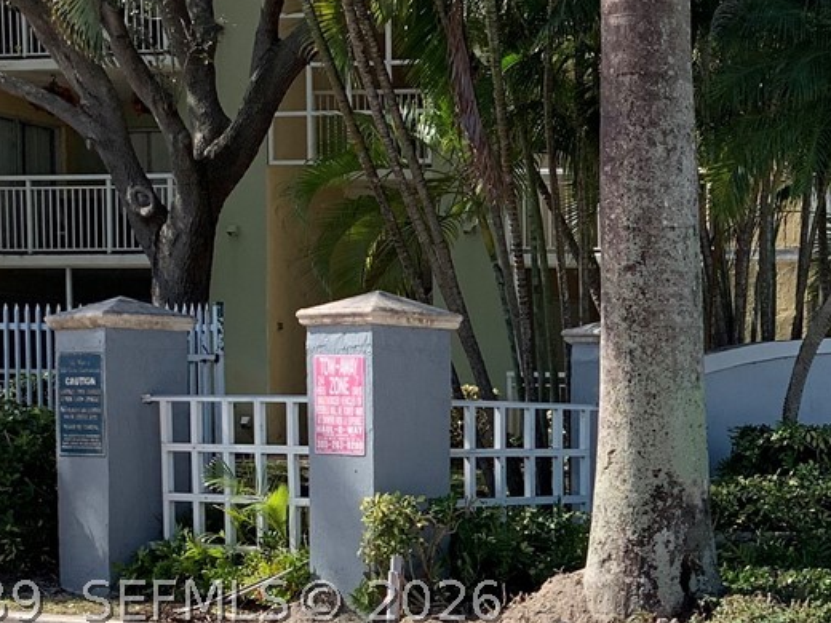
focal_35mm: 80
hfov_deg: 22.5
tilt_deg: -4.2
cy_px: 601
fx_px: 1920
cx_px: 992
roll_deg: -1.4
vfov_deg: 18.0
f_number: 1.8
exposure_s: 1/1718
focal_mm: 4.25
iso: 25
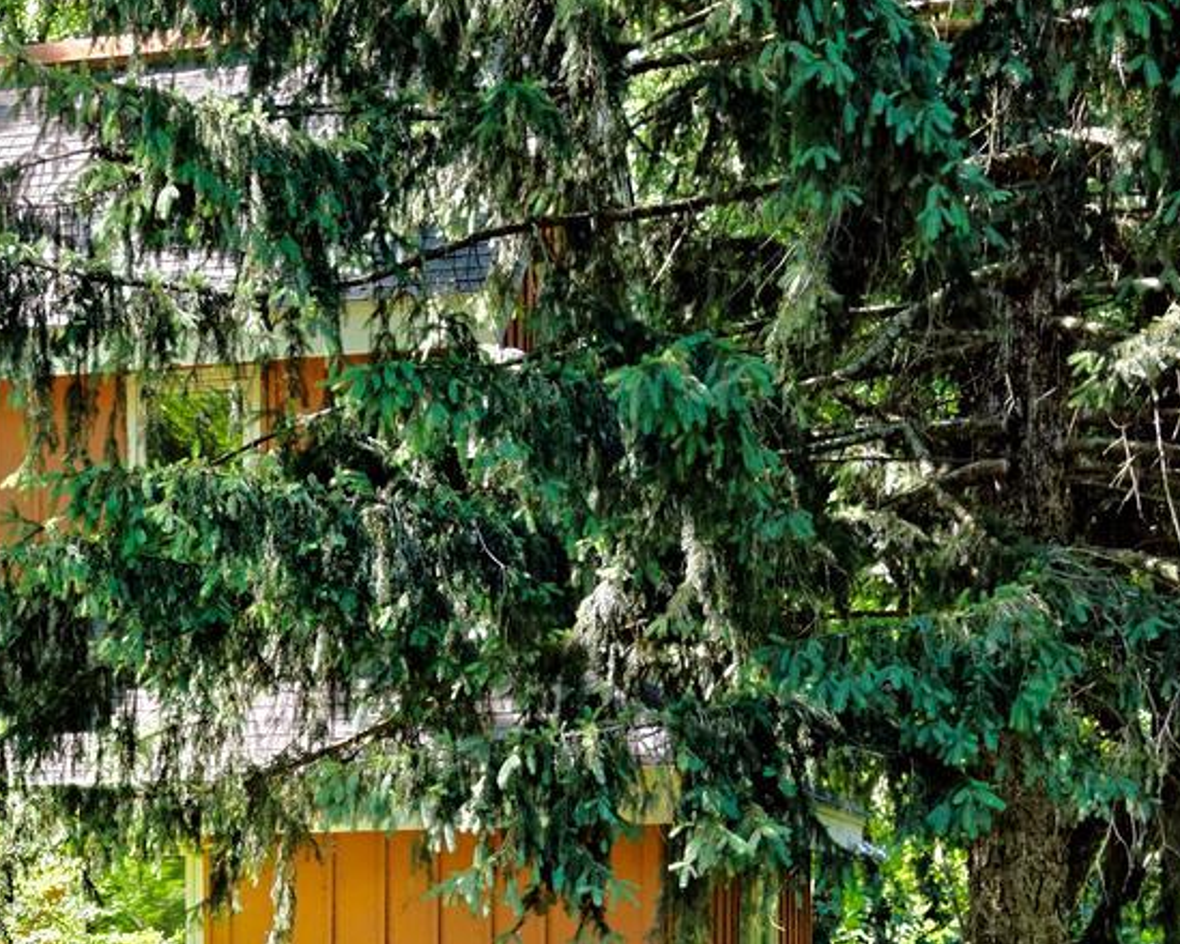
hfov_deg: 14.8
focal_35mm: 119
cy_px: 800
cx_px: -681
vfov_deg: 12.9
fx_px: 4155
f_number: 6.3
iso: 500
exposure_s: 1/250
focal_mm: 34
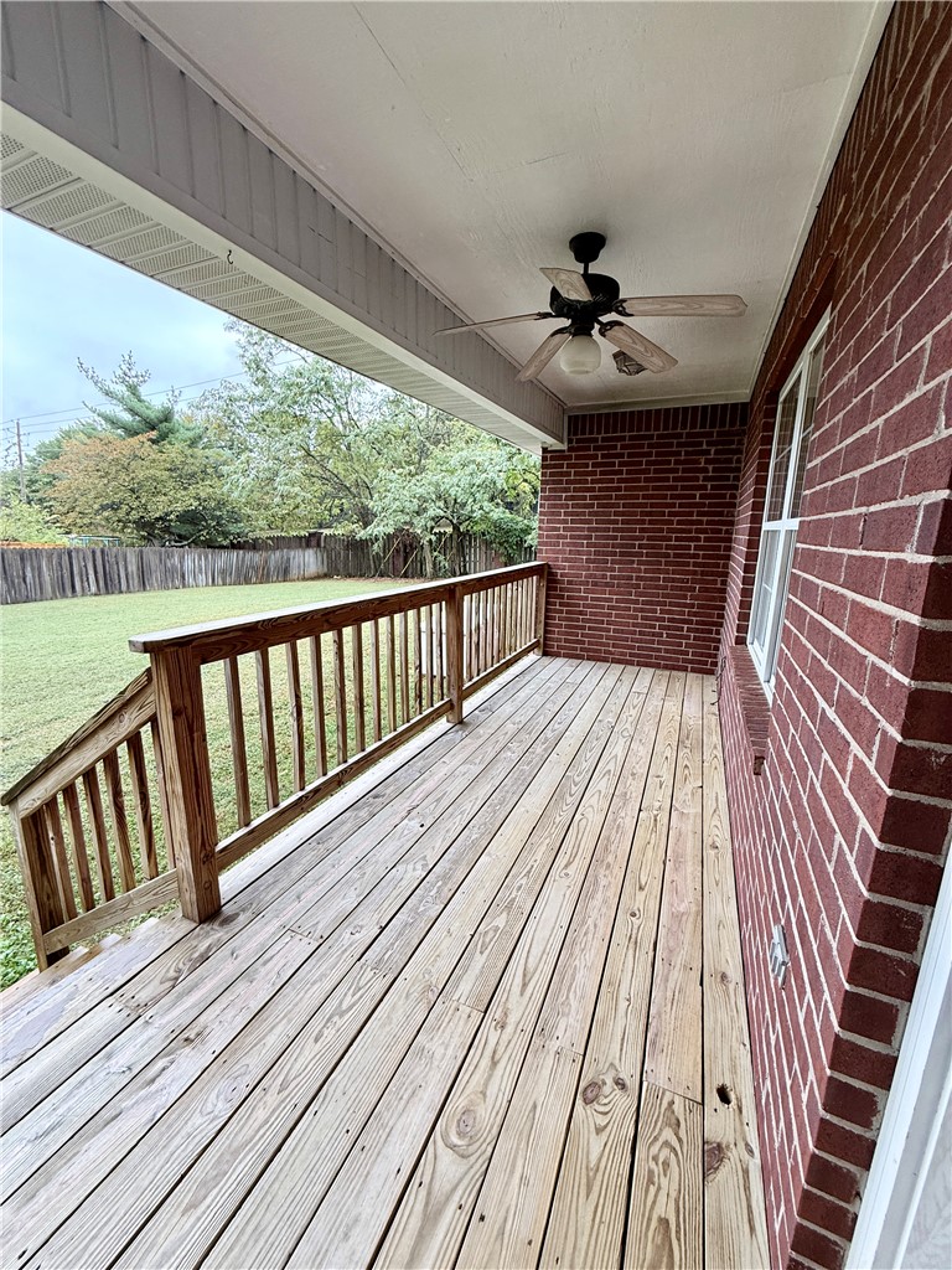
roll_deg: -1.2
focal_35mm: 14
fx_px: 513
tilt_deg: -10.9
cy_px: 635
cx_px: 476
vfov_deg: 102.1
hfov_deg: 85.7
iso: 125
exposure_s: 1/99
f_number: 2.2
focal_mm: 2.22
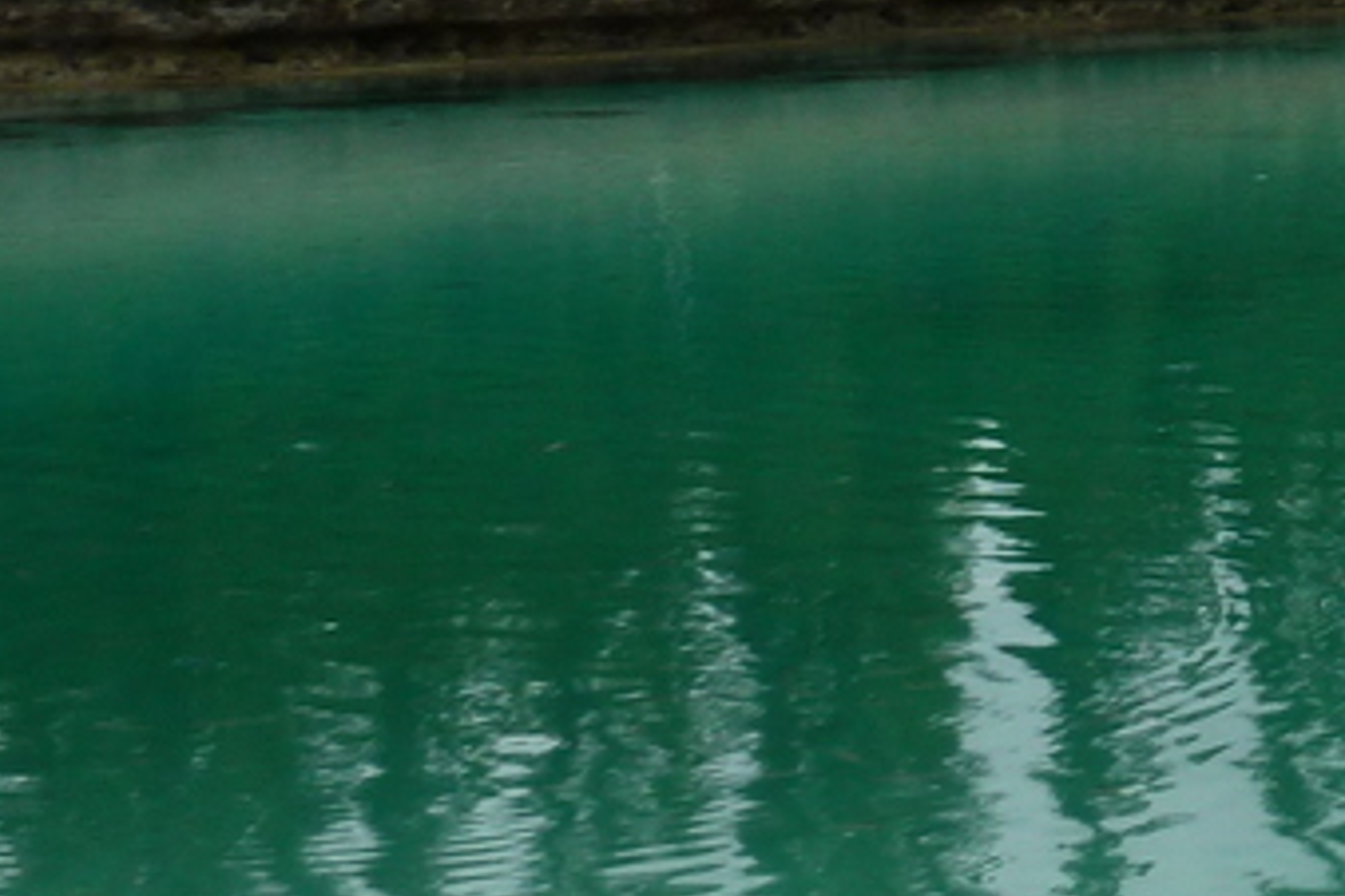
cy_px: 107
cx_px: 1885
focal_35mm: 92
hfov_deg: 19.8
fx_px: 3437
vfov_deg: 14.7
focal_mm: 4.1
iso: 80
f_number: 3.3
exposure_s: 1/100
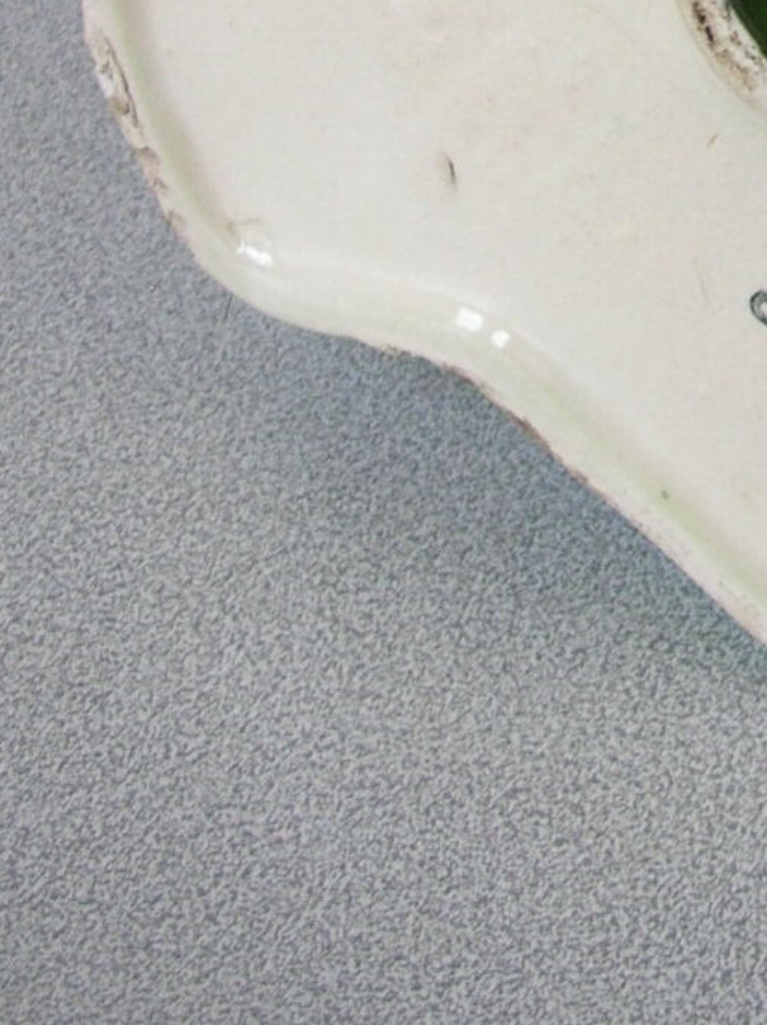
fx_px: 3047
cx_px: 977
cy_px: -298
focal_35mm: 103
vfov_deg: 17.9
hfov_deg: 13.8
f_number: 2.8
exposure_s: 1/35.2
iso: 50
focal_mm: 5.8
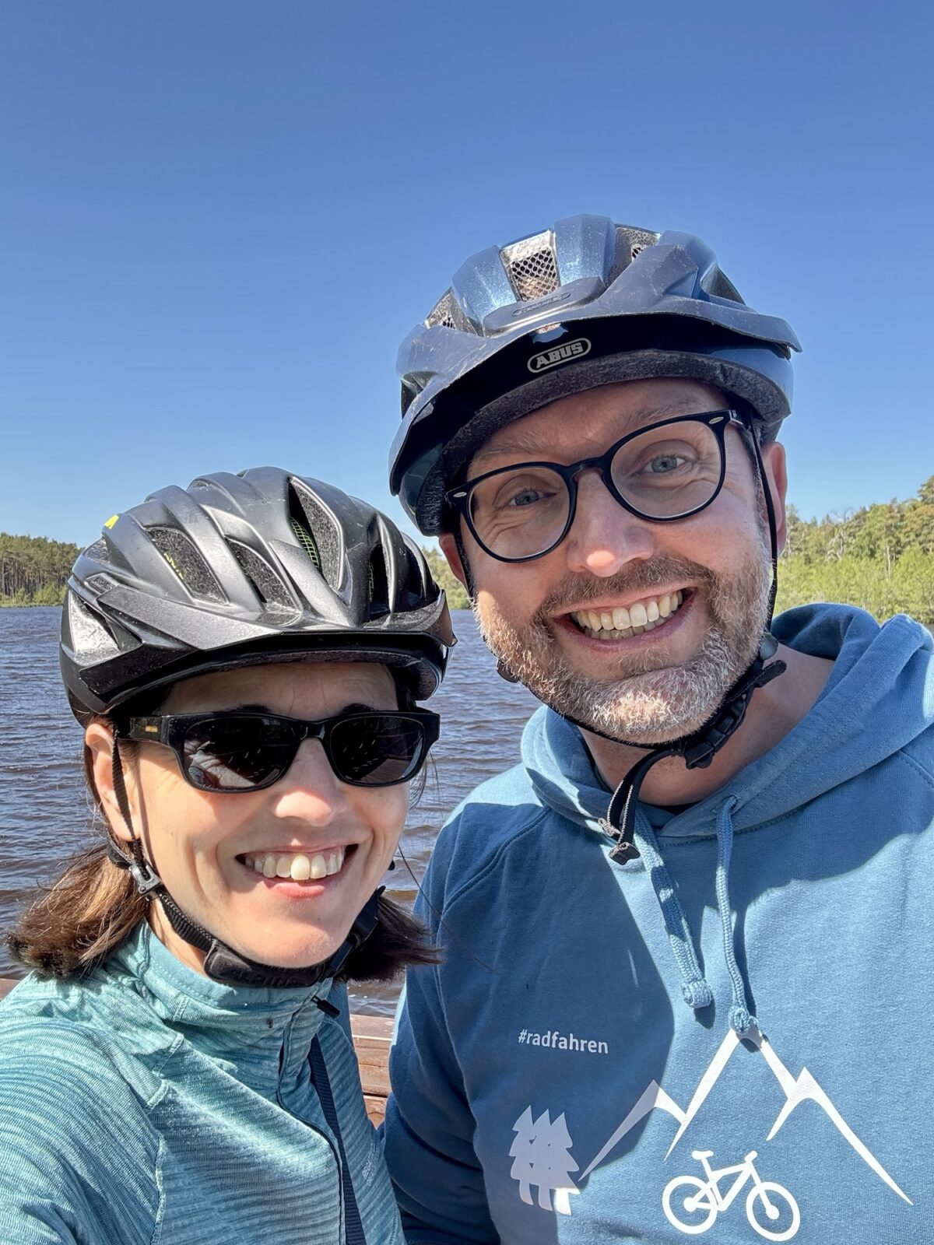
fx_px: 1079
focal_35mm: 30
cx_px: 467
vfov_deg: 60.0
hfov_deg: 46.8
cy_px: 622
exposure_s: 1/320
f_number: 1.9
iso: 25
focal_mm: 2.69
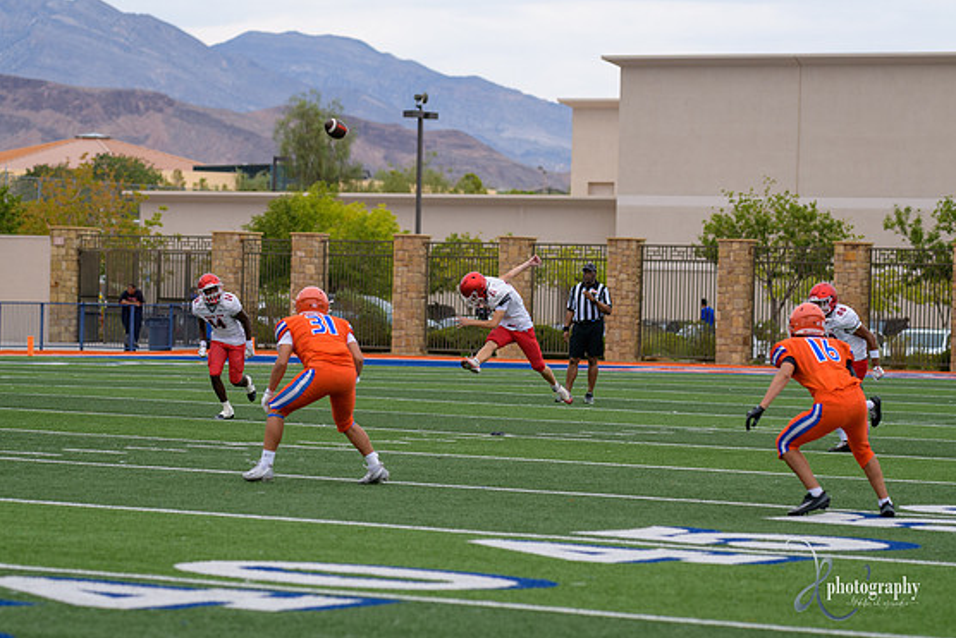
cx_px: 471
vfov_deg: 9.4
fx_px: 3878
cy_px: 331
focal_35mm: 146
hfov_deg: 14.1
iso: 360
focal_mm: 140
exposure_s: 1/1000
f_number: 3.5
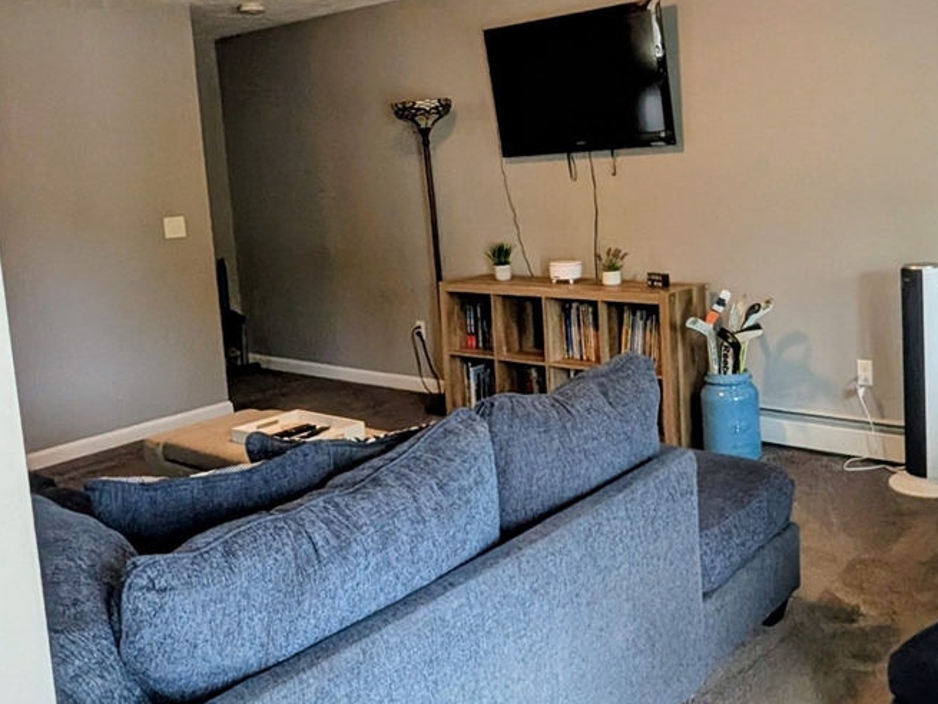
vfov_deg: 54.4
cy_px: 269
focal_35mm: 25
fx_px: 678
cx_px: 581
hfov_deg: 68.4
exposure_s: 1/120
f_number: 2.2
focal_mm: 2.22
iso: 387
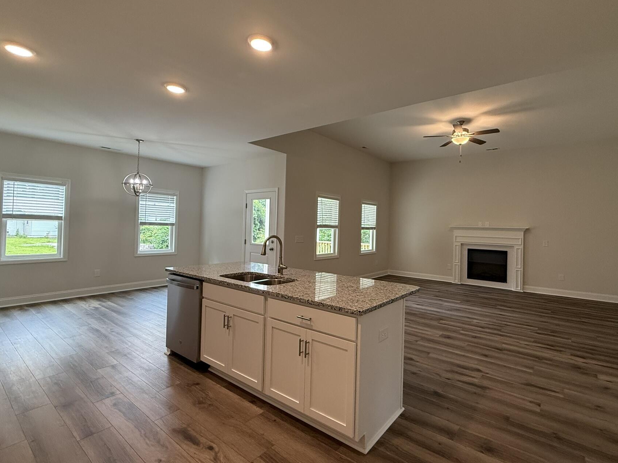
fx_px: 303
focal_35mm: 17
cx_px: 351
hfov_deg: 90.5
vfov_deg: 74.7
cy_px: 223
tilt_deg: +1.4
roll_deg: -1.3
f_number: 2.2
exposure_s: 1/120
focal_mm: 2.22
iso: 250
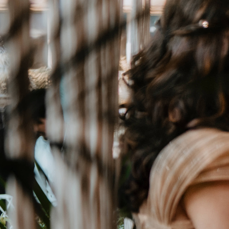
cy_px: 226
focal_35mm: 137
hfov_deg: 11.4
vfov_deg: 12.6
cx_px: 467
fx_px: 1025
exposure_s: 1/640
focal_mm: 35
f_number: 2
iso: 1000
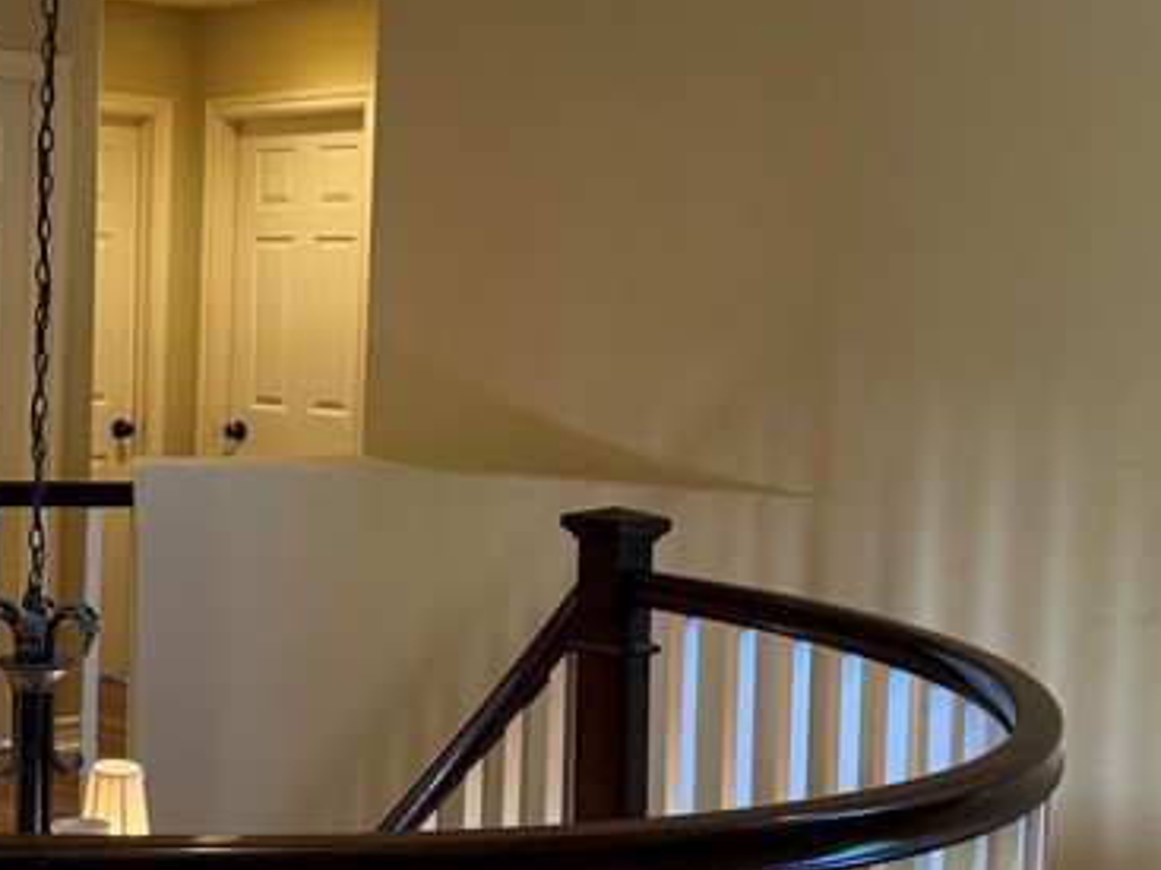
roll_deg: -1.5
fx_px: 2246
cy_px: 380
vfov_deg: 21.9
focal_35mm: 67
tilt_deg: -2.4
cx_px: 104
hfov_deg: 27.9
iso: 160
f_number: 1.78
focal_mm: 6.76
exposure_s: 1/60
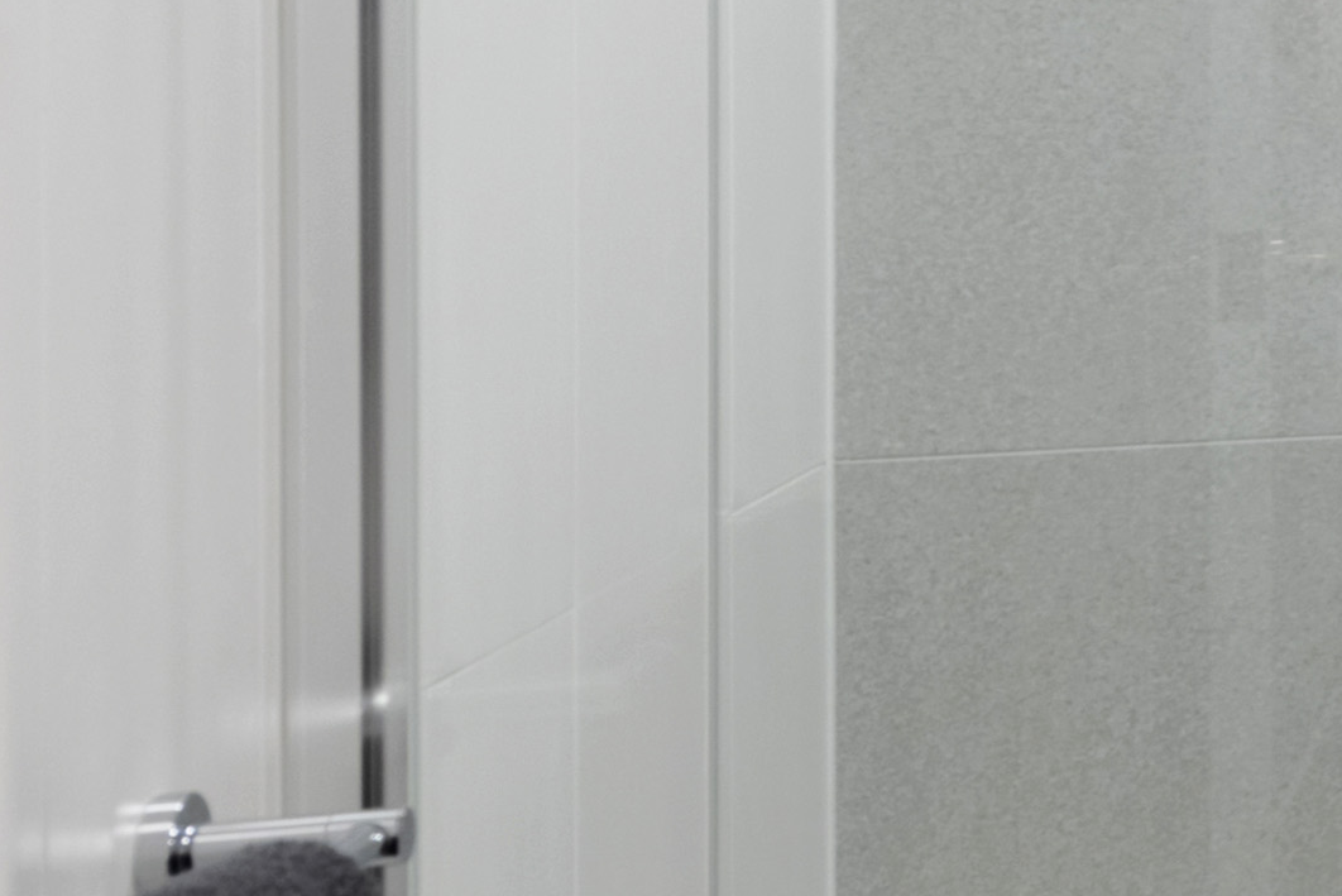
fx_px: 3617
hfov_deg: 14.1
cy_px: 128
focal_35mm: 97
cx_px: 3254
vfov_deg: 14.0
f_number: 6.3
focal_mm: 14
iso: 250
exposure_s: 1/2.5
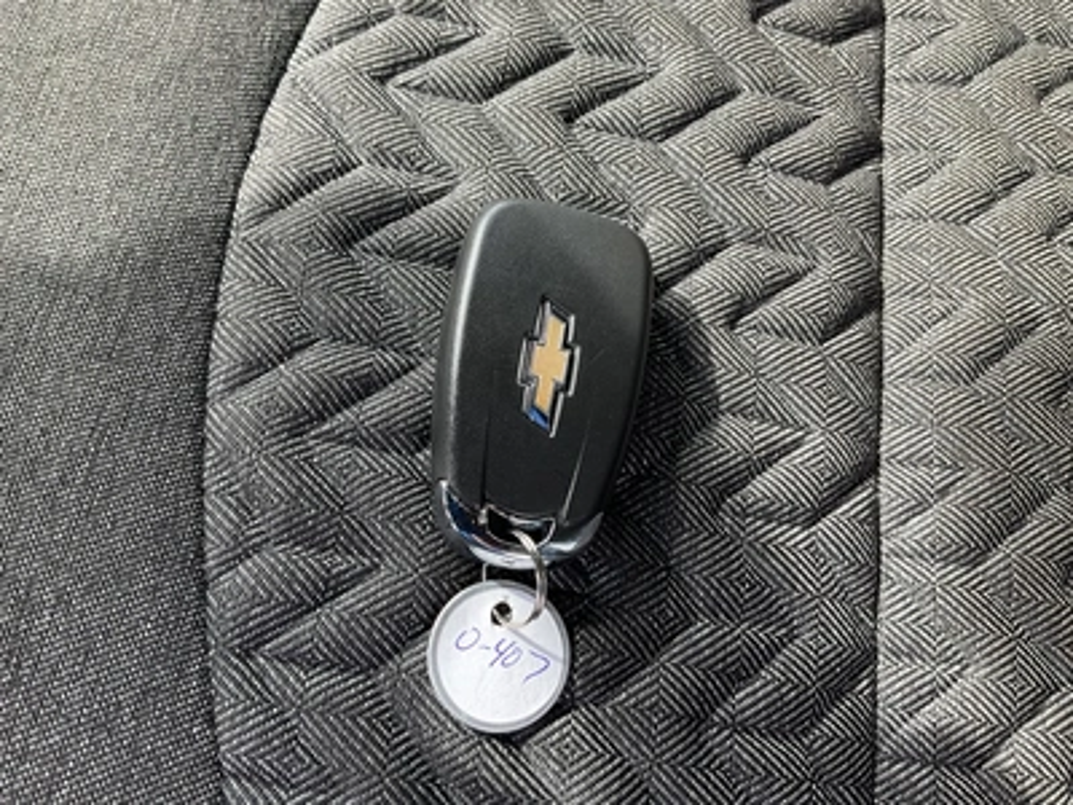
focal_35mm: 29
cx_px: 536
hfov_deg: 61.7
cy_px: 402
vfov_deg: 48.2
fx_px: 899
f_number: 1.8
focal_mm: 3
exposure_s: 1/122
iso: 40
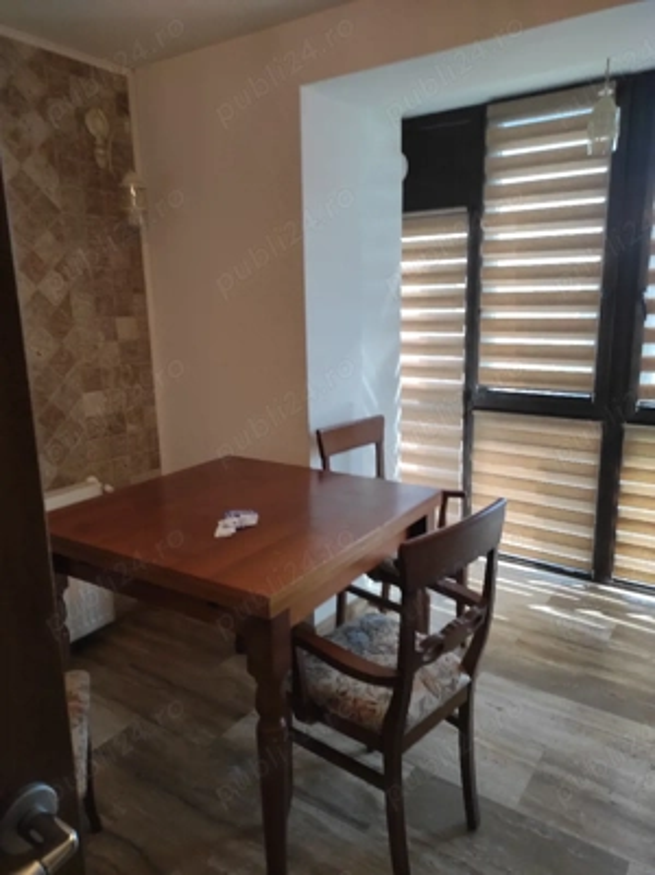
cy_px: 438
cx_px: 328
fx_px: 632
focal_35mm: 25
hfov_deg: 54.8
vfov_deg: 69.4
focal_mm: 5.43
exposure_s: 1/50
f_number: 1.89
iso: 125
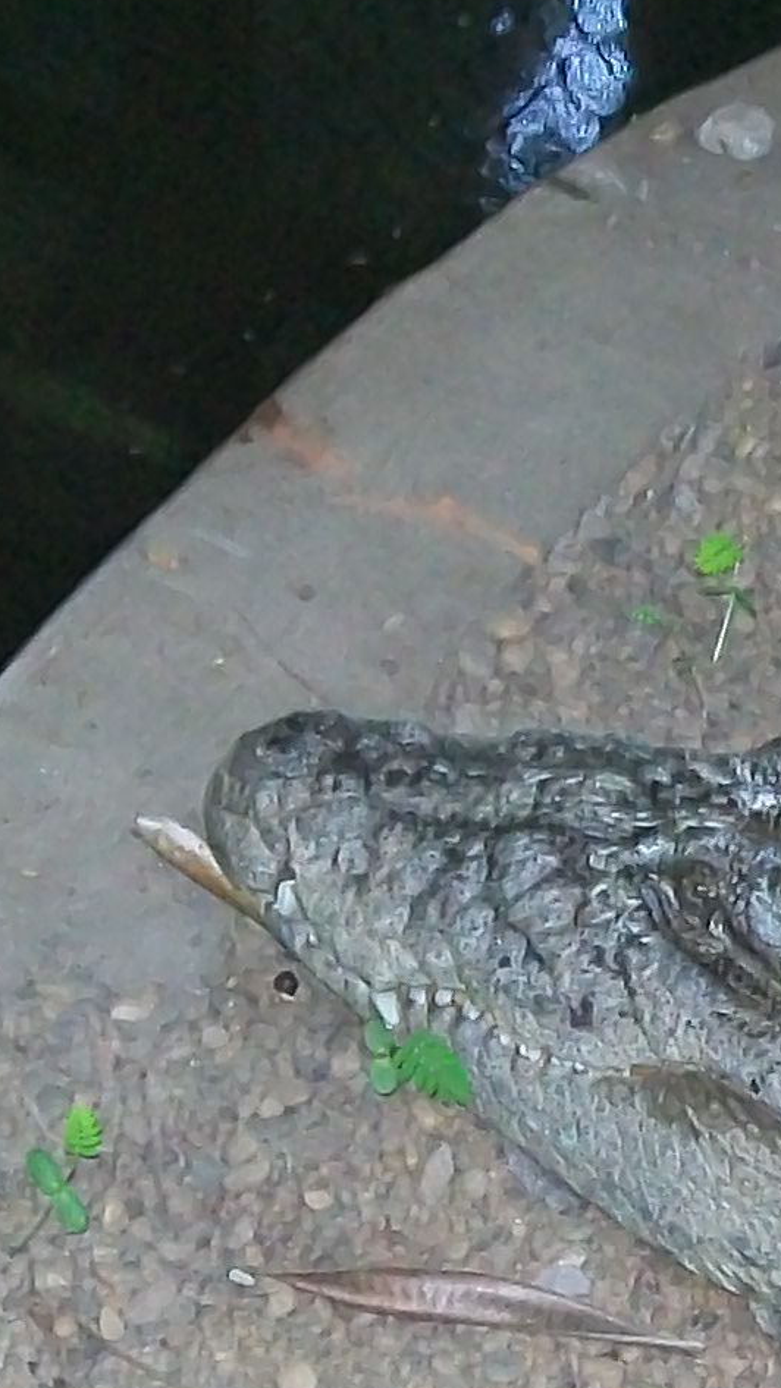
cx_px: 661
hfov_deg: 8.4
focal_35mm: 144
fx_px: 5302
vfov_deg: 14.7
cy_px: 1313
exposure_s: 1/30
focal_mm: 6
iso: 160
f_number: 2.7
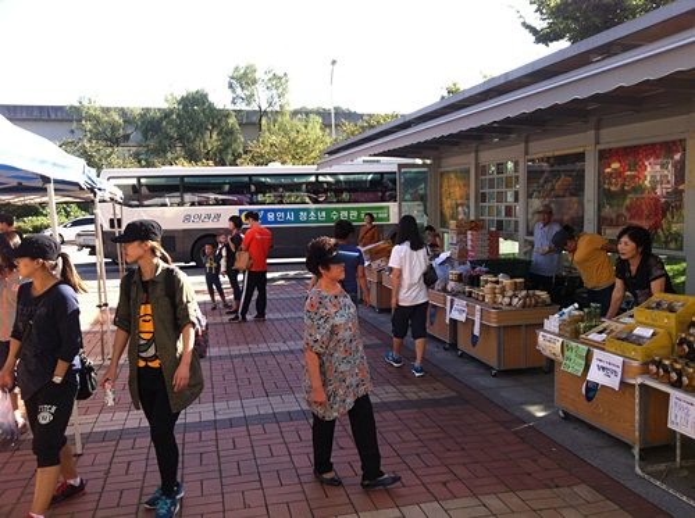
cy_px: 259
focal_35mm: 35
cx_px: 348
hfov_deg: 52.7
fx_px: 701
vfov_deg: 40.6
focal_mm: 3.85
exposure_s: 1/282
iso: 80
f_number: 2.8
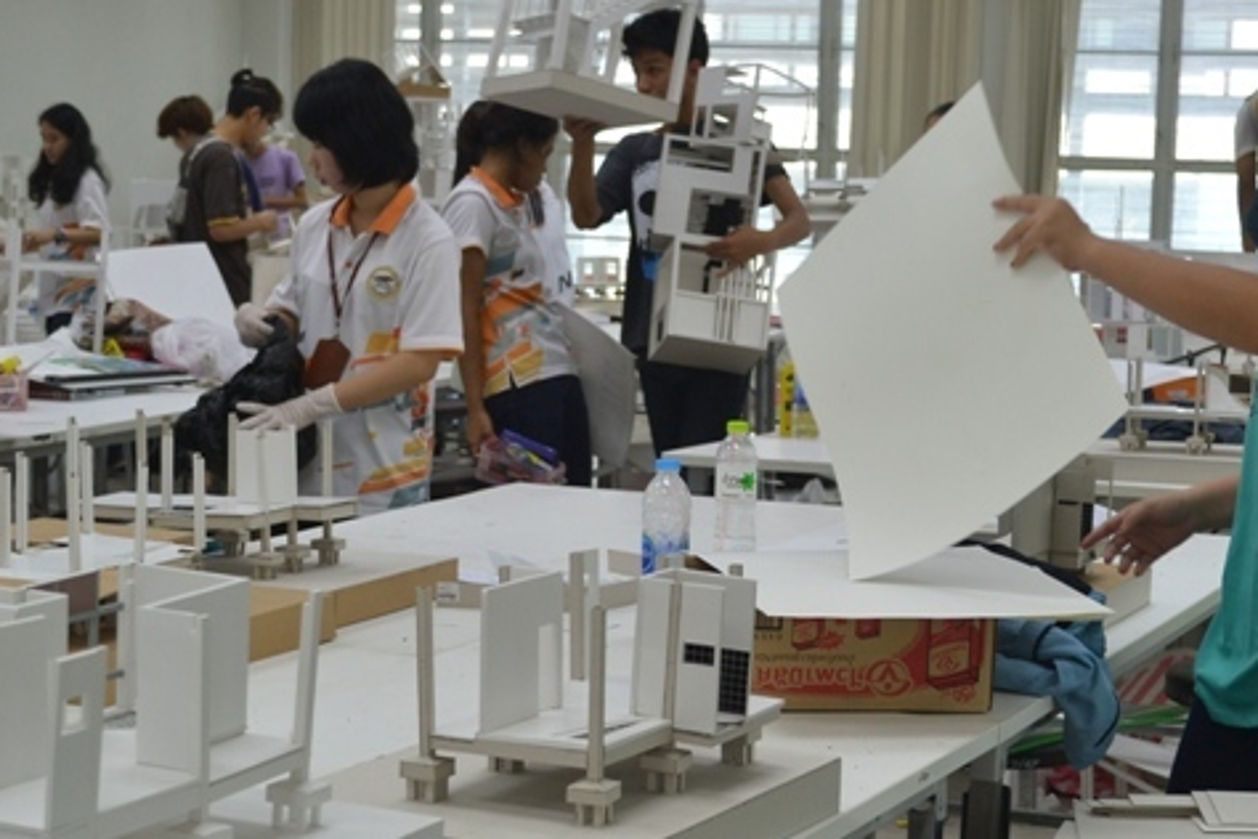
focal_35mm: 76
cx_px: 725
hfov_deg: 26.6
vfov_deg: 17.9
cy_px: 528
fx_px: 2656
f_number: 4.8
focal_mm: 32
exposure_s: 1/200
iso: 400
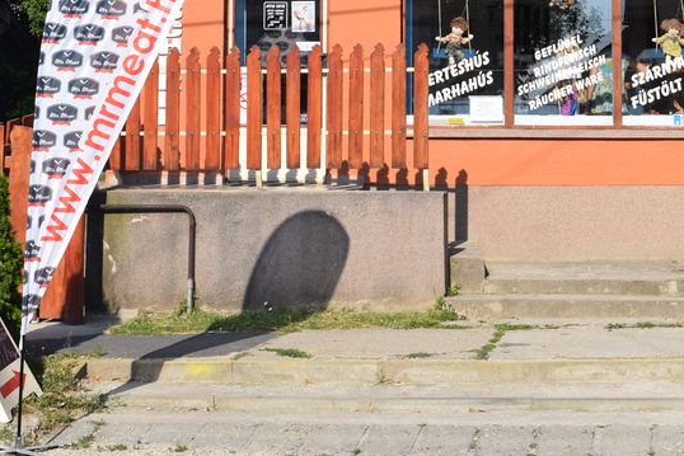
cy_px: 4
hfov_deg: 22.1
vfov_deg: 14.6
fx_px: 1748
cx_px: 427
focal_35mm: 92
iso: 200
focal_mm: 30
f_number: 10
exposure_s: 1/400
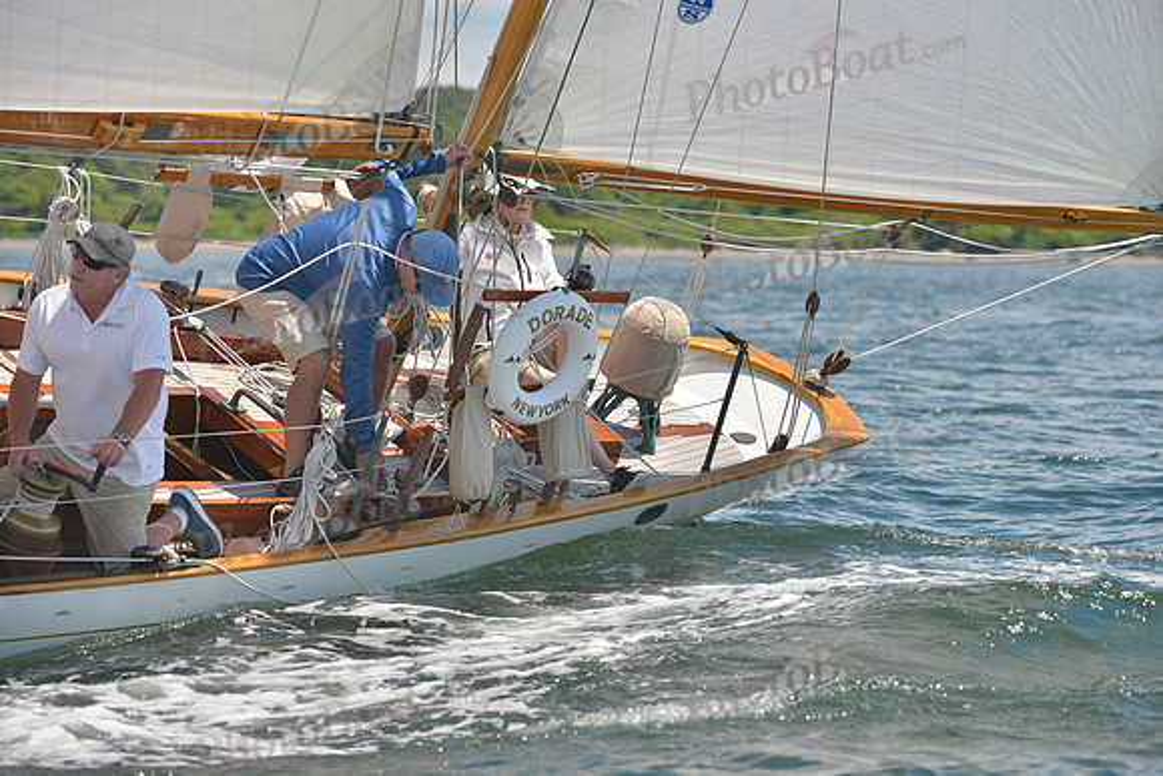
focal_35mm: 210
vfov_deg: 6.5
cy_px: 388
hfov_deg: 9.8
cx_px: 582
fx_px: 6785
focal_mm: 210
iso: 280
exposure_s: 1/1000
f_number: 6.3
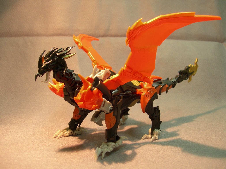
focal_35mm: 38
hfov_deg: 49.0
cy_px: 84
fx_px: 248
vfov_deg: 37.7
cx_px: 113
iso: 50
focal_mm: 7.8
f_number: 2.8
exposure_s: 1/11
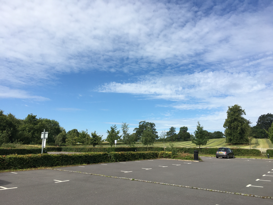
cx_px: 136
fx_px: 229
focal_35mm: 29
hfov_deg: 61.7
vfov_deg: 48.2
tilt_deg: +11.3
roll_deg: -1.2
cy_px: 102
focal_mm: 4.15
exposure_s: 1/1923
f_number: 2.2
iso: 25
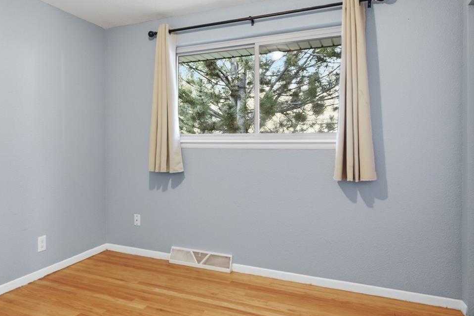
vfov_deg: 51.1
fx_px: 329
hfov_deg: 70.5
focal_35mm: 25
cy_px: 136
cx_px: 182
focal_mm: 10
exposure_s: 1/80
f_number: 8
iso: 400
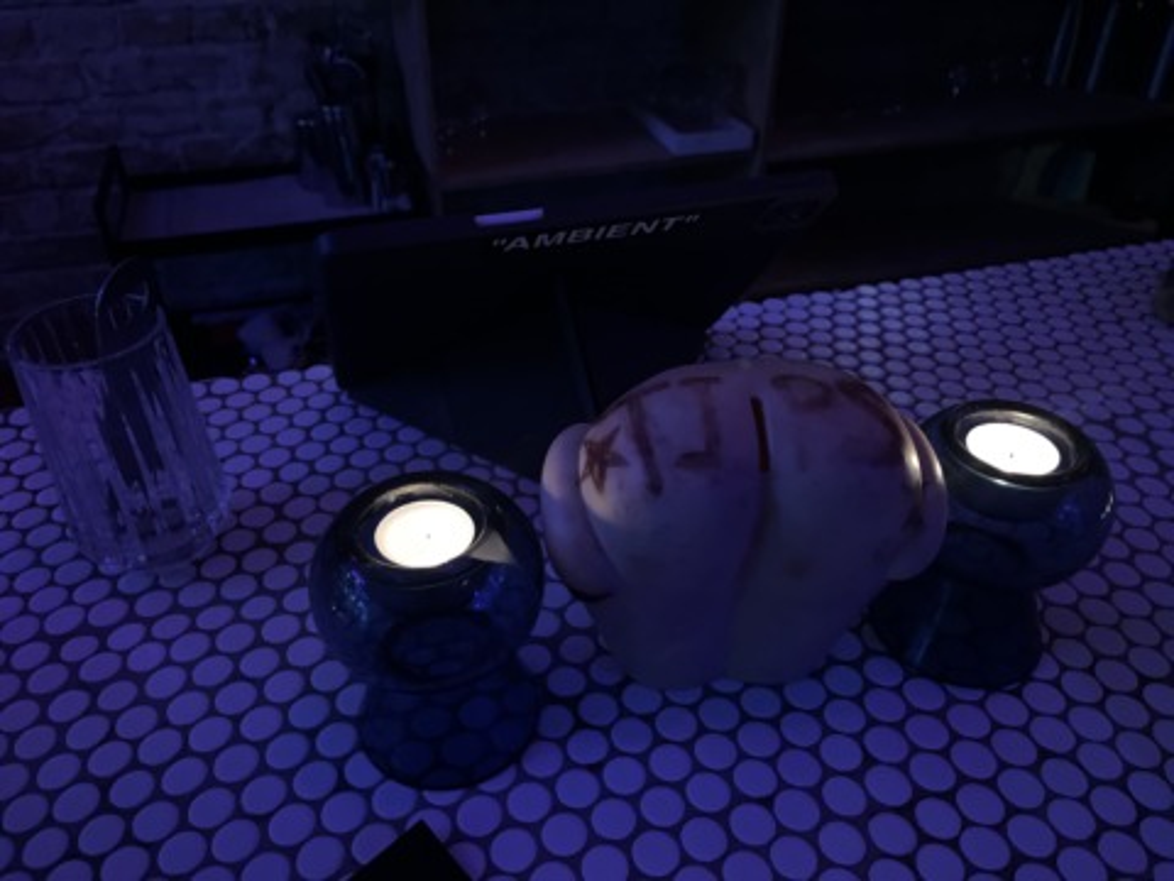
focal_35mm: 26
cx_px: 587
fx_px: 882
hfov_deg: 67.3
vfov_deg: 53.1
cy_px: 440
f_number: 1.6
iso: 1000
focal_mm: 5.1
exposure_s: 1/25
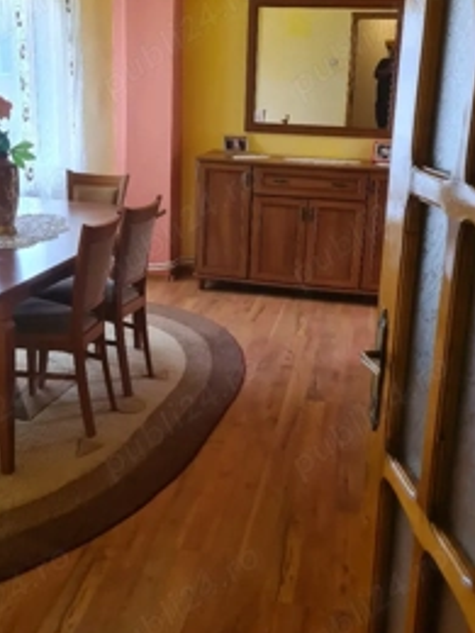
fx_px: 732
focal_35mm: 40
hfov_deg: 36.0
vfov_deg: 46.6
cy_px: 256
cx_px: 229
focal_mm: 5.4
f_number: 1.8
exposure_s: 1/50
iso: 100
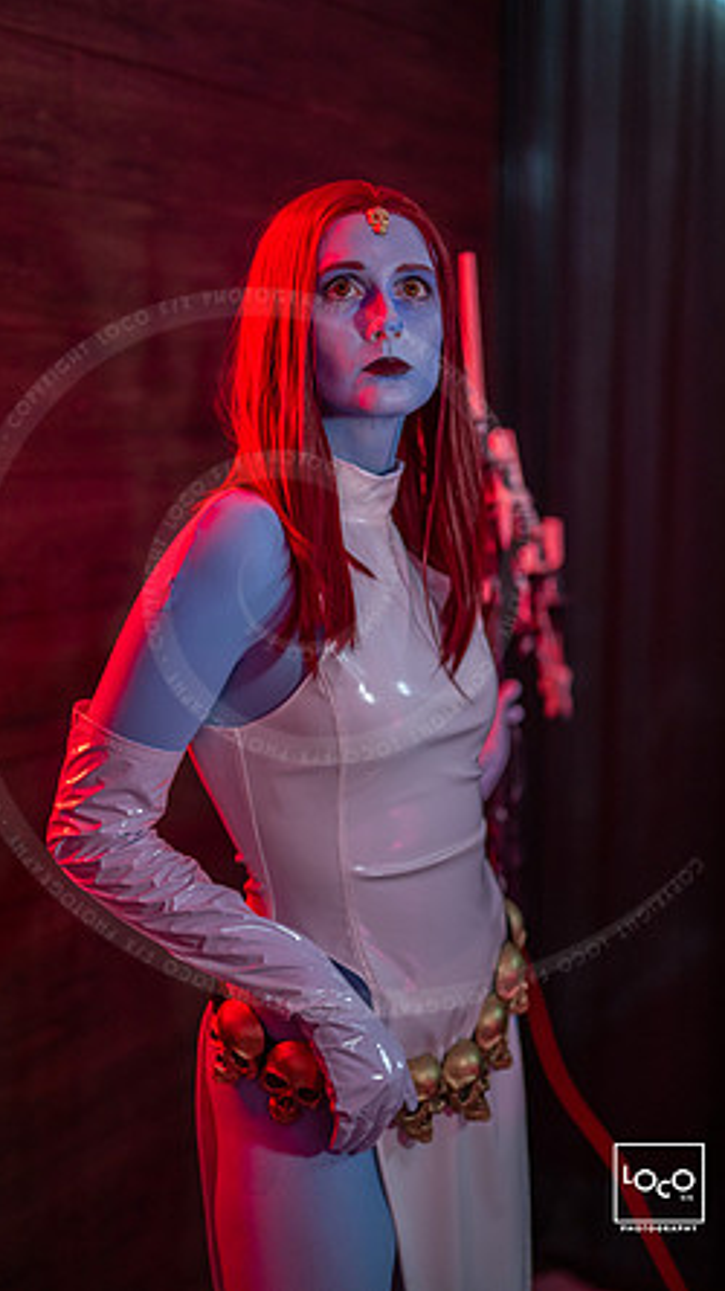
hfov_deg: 22.6
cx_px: 331
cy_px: 641
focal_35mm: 53
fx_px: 1813
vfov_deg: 39.2
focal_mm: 50
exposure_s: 1/250
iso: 1000
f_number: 1.2
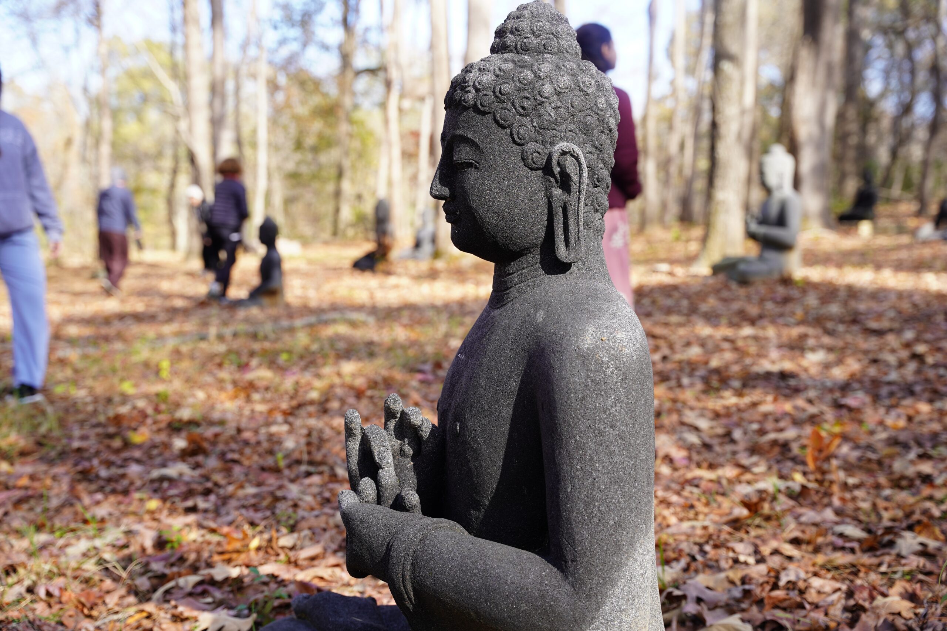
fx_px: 1242
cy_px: 316
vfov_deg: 28.5
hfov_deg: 41.7
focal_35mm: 47
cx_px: 474
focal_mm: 47.2
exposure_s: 1/160
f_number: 4
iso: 100
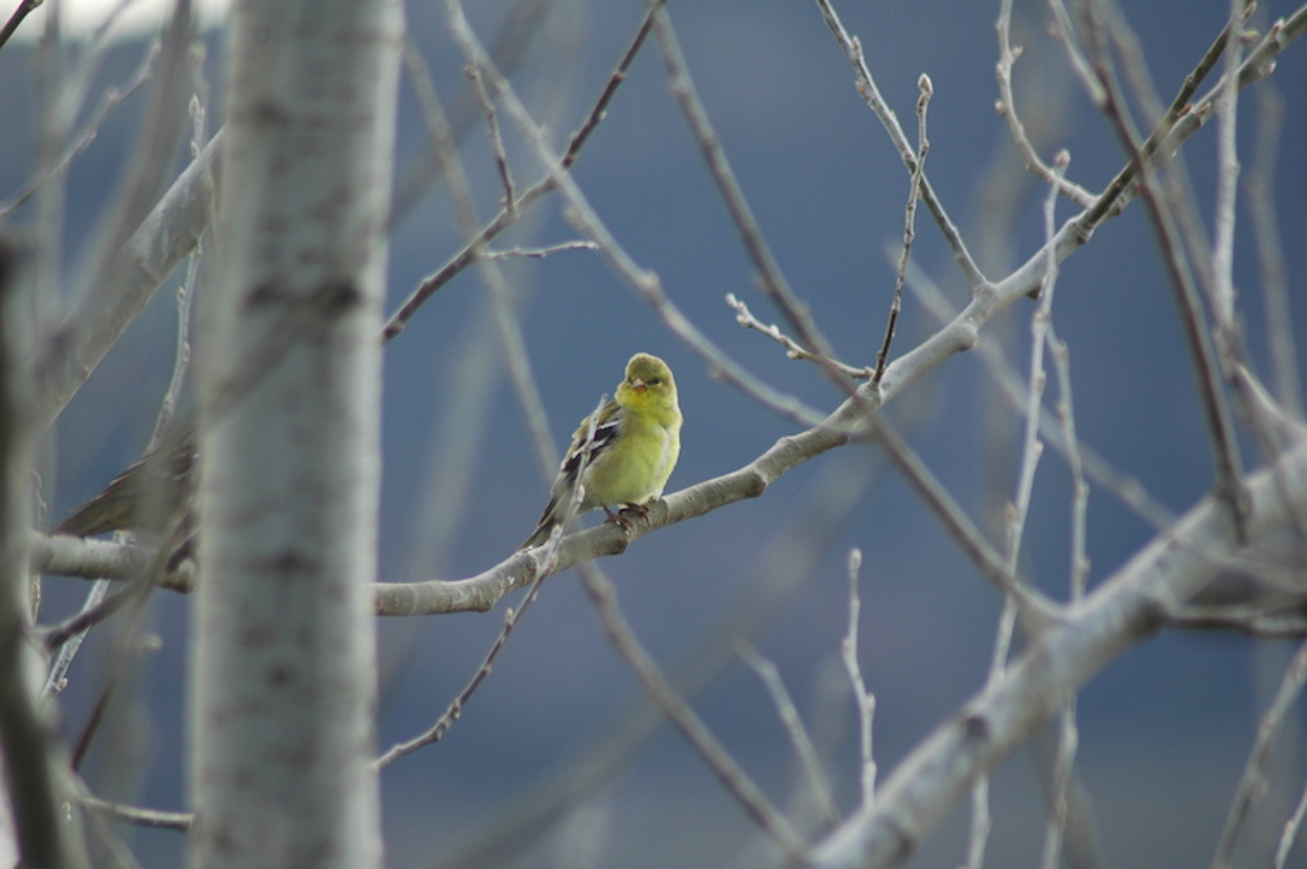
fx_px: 16320
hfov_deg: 4.6
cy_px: 434
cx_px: 654
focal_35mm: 450
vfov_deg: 3.0
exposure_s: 1/200
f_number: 5.6
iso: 200
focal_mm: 300
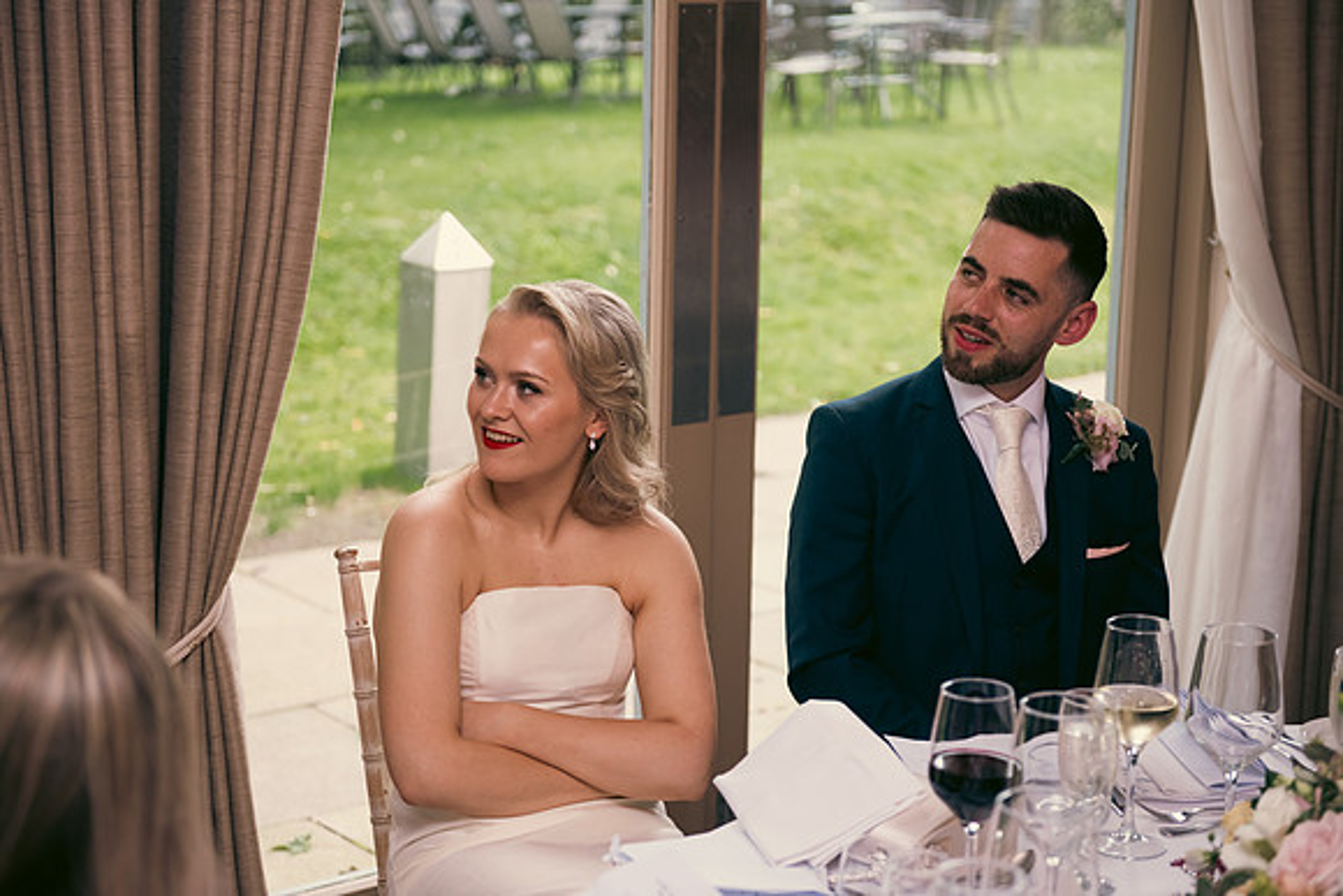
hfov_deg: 32.4
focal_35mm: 62
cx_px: 672
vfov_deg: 21.9
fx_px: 2313
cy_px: 448
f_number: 3.5
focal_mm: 62
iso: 400
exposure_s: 1/160
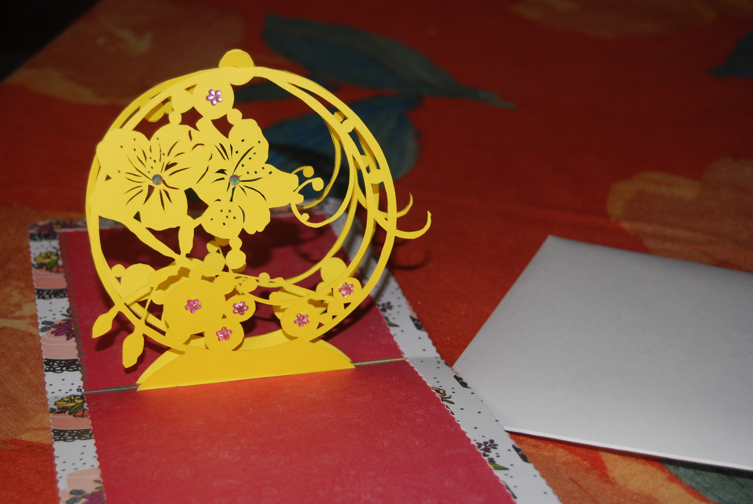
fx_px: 1414
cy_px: 252
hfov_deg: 29.8
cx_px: 376
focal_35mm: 68
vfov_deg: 20.2
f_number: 5.3
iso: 200
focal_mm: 45
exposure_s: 1/60
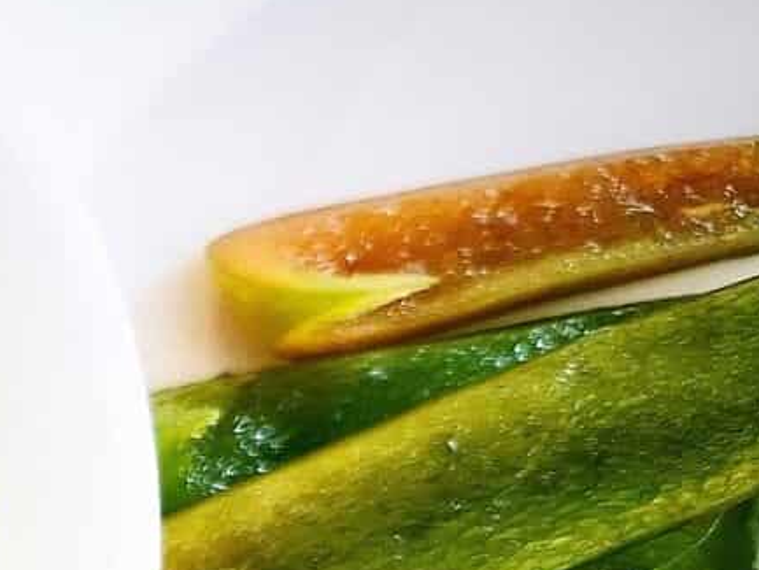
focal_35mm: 85
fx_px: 1864
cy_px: 863
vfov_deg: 15.9
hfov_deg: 18.4
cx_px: -580
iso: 250
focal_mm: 5.54
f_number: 1.8
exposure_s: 1/50
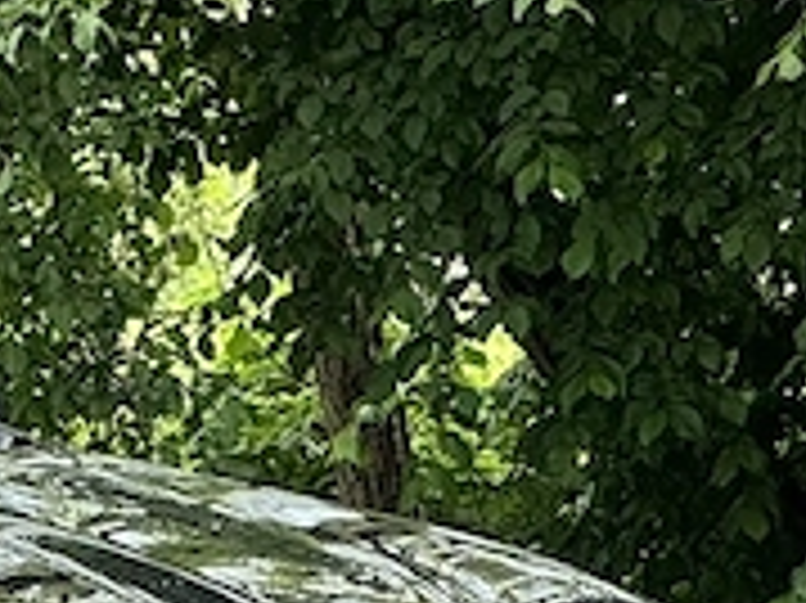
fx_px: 10005
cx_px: -1256
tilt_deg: -3.5
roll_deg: +0.5
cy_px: 904
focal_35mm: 430
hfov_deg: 4.5
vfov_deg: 3.4
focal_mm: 9
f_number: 2.8
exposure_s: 1/99
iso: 32
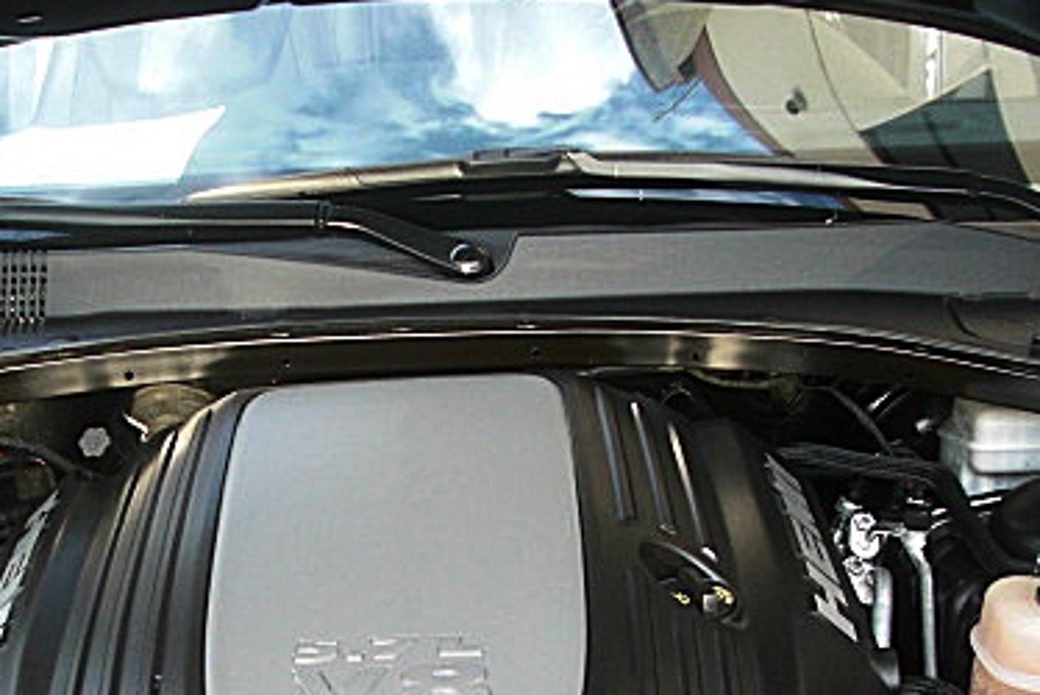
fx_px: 1850
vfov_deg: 20.7
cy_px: 653
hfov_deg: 31.1
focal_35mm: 64
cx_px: 314
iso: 200
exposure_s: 1/125
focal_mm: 6.3
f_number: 2.8
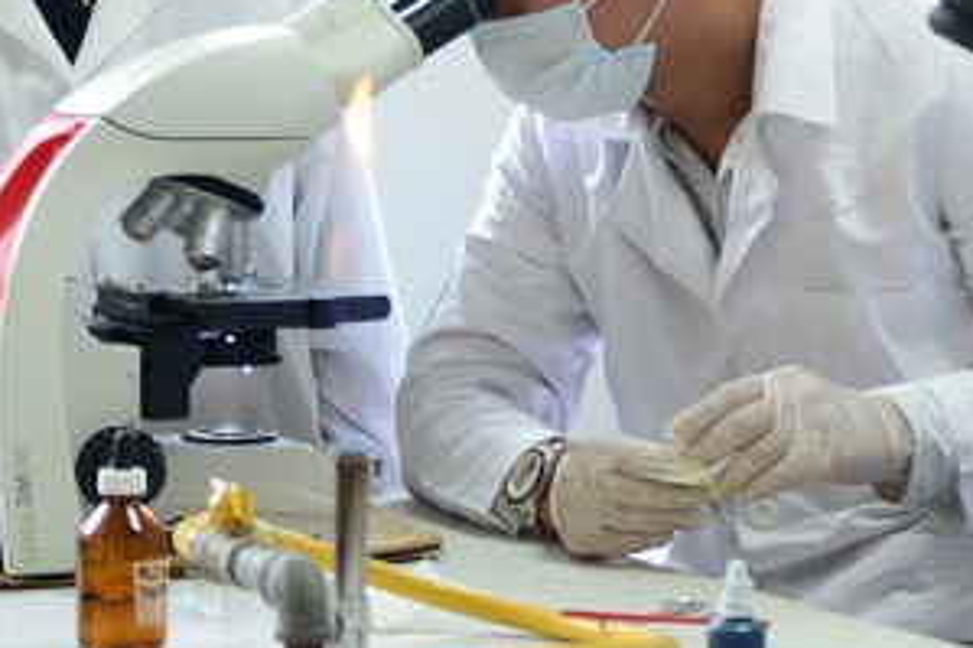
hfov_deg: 14.5
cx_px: 830
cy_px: 73
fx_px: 3791
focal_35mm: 140
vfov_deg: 9.7
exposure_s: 1/60
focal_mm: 35
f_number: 4.5
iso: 1250
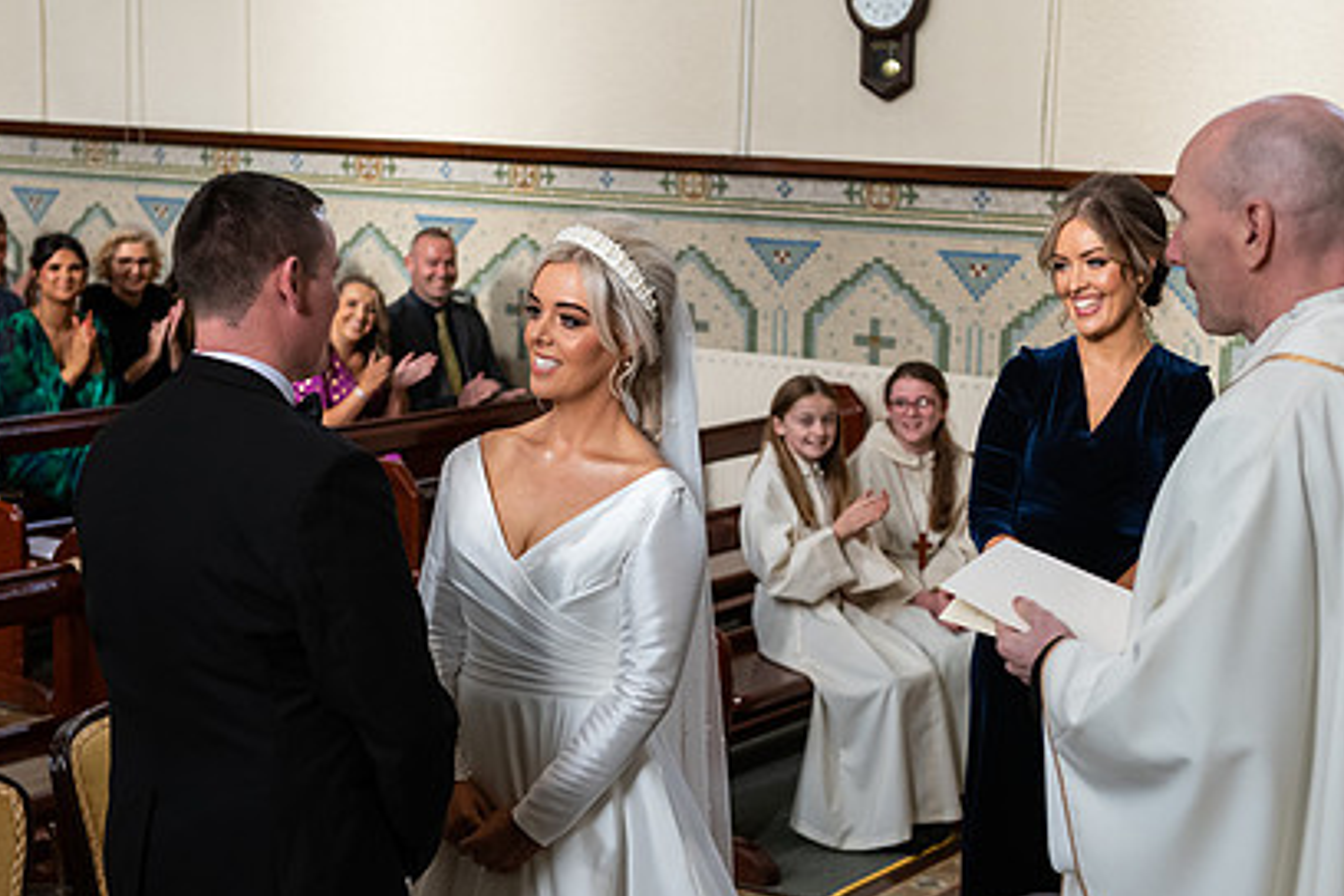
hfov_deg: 31.4
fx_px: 2389
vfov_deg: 21.2
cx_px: 672
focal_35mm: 64
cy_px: 525
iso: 1000
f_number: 3.5
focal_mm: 45
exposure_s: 1/400
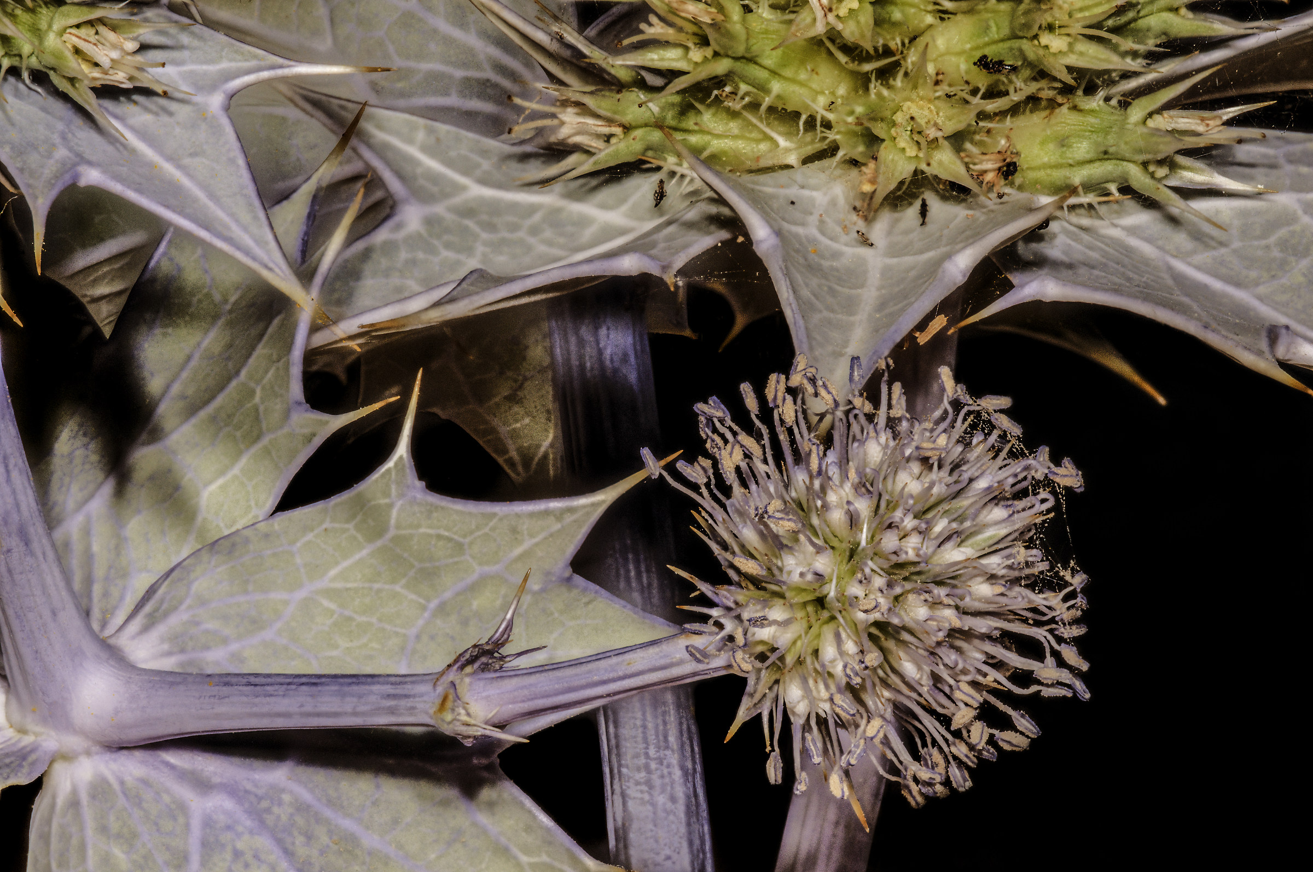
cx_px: 656
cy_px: 436
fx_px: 10109
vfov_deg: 4.9
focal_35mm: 278
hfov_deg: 7.4
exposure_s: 1/250
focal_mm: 185
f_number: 8
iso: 200
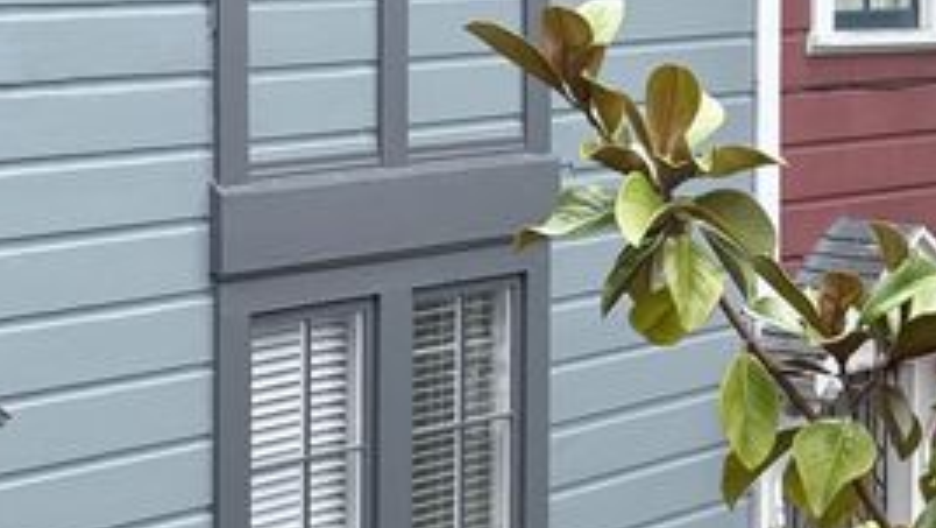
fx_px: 3228
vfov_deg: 9.3
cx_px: 447
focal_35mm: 130
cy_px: 149
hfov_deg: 16.5
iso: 100
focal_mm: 6.76
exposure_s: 1/2865
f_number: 1.78
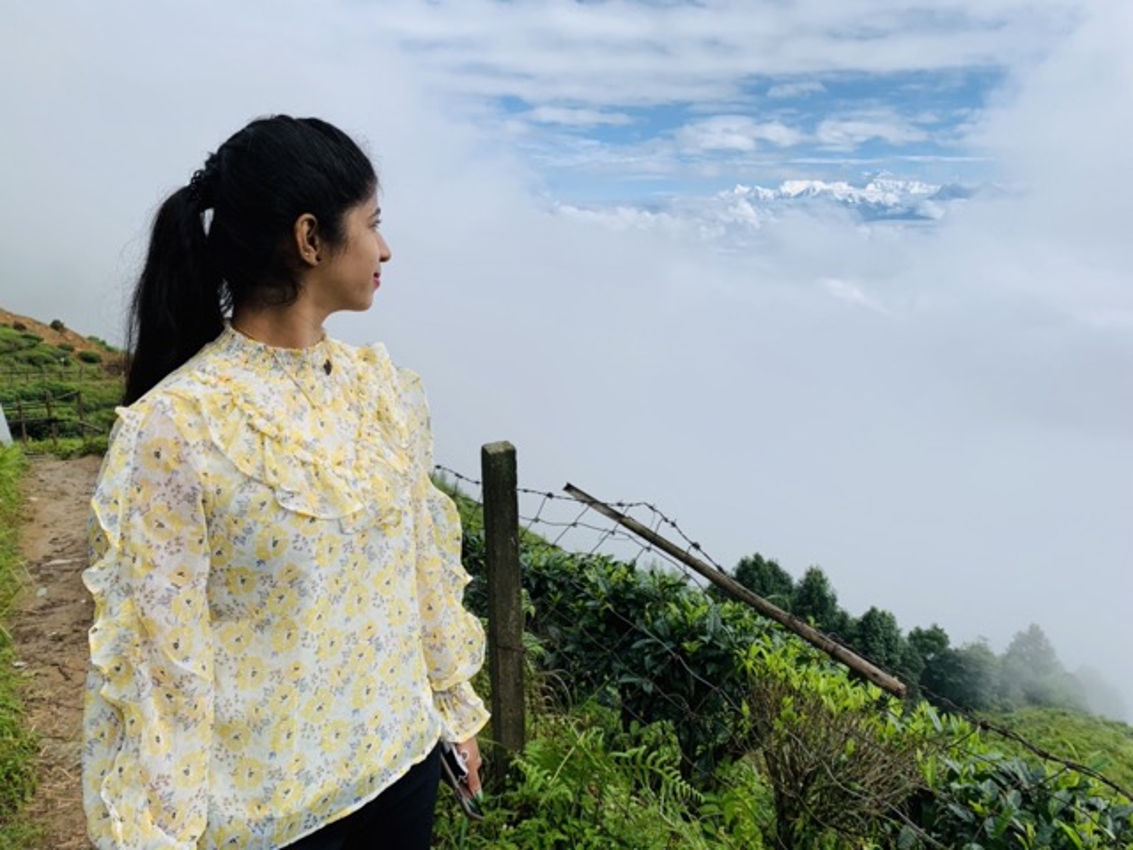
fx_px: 851
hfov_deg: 67.3
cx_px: 566
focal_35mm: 26
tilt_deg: -9.6
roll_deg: -0.9
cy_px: 425
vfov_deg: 53.1
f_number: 1.8
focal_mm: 4.25
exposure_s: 1/2681
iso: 25
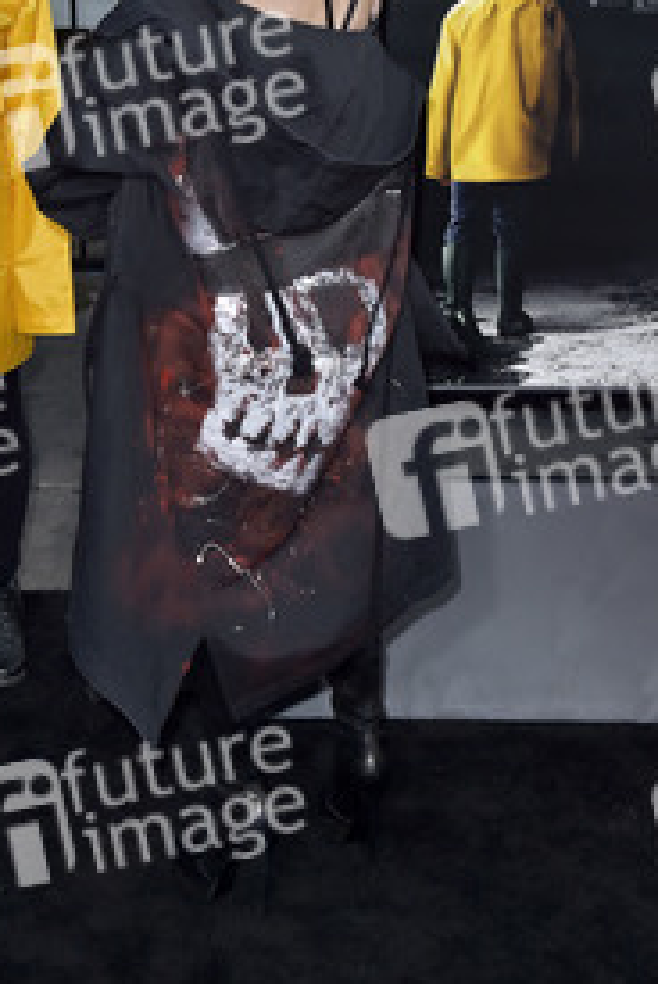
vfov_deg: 31.0
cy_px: 276
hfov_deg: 21.2
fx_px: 1750
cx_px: 227
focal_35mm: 64
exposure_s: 1/250
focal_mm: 44
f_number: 6.3
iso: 640
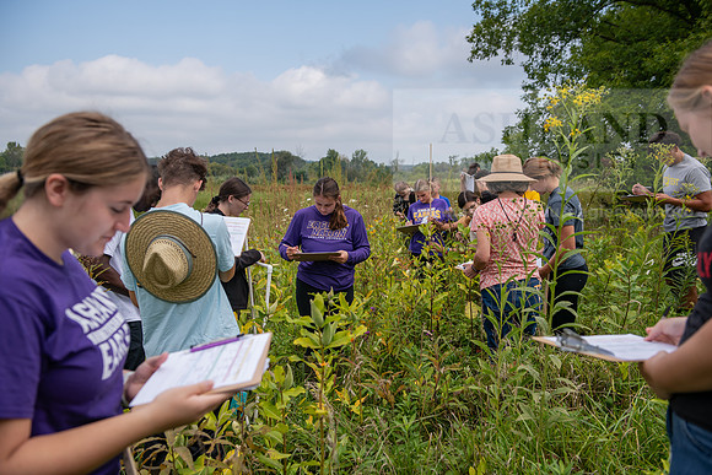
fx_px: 752
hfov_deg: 50.7
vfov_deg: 35.1
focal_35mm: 38
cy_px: 238
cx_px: 356
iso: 125
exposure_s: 1/640
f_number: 4
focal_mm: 38
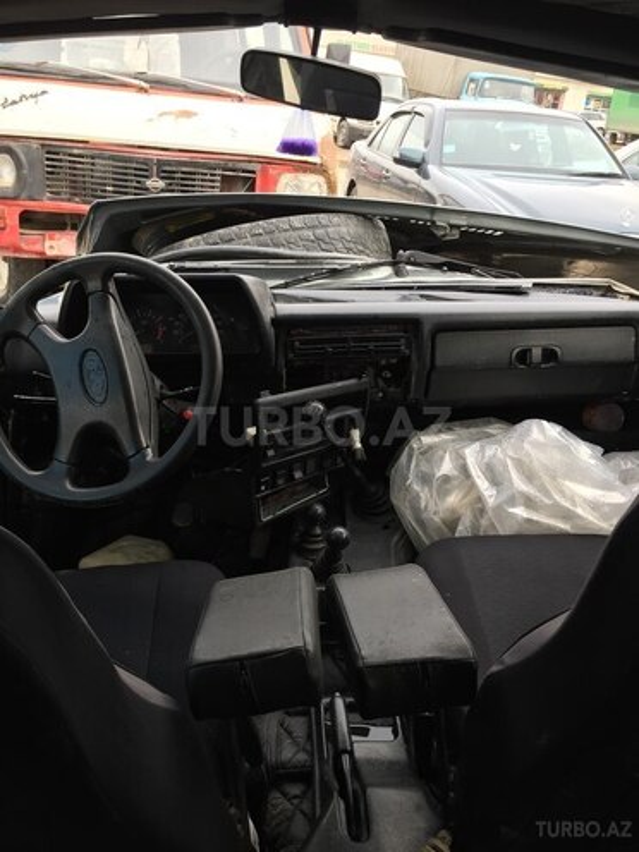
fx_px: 714
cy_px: 426
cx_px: 320
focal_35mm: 29
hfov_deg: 48.2
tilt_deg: -24.0
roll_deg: -4.0
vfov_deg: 61.7
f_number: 2.2
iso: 40
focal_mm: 4.15
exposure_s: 1/100
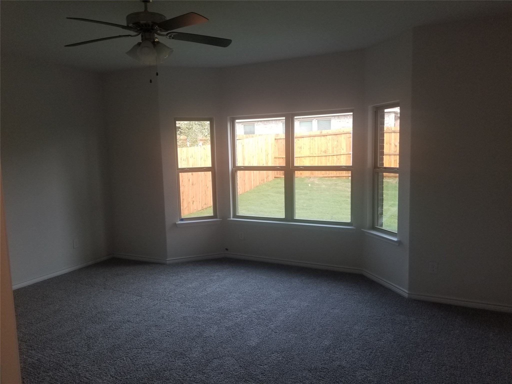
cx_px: 256
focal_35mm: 26
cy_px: 192
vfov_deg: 53.1
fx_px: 385
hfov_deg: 67.3
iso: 64
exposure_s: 1/120
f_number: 1.7
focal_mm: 4.25
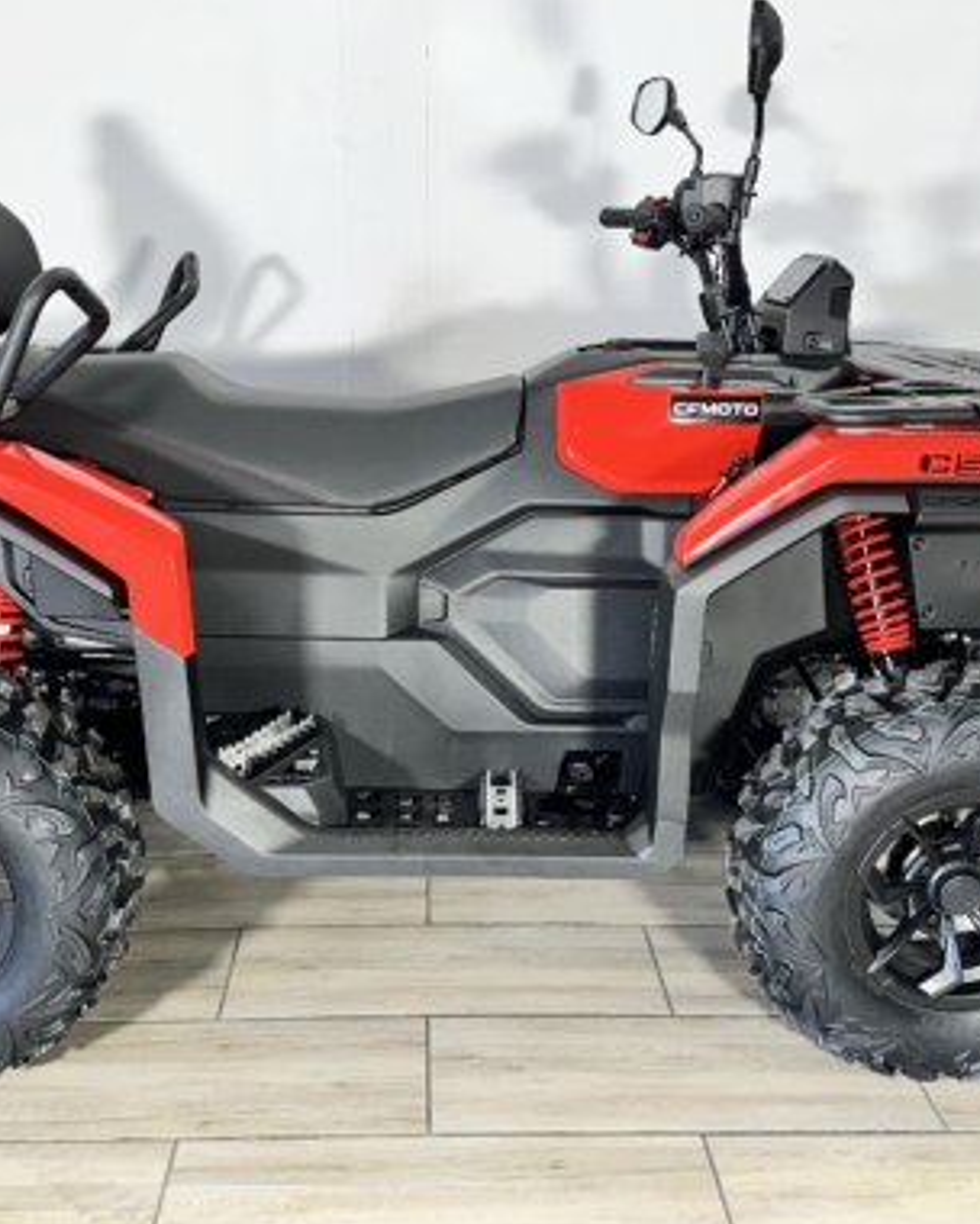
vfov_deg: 49.1
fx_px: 1341
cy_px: 589
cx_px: 448
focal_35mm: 37
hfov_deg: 40.1
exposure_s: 1/100
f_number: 1.78
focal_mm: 6.86
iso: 125
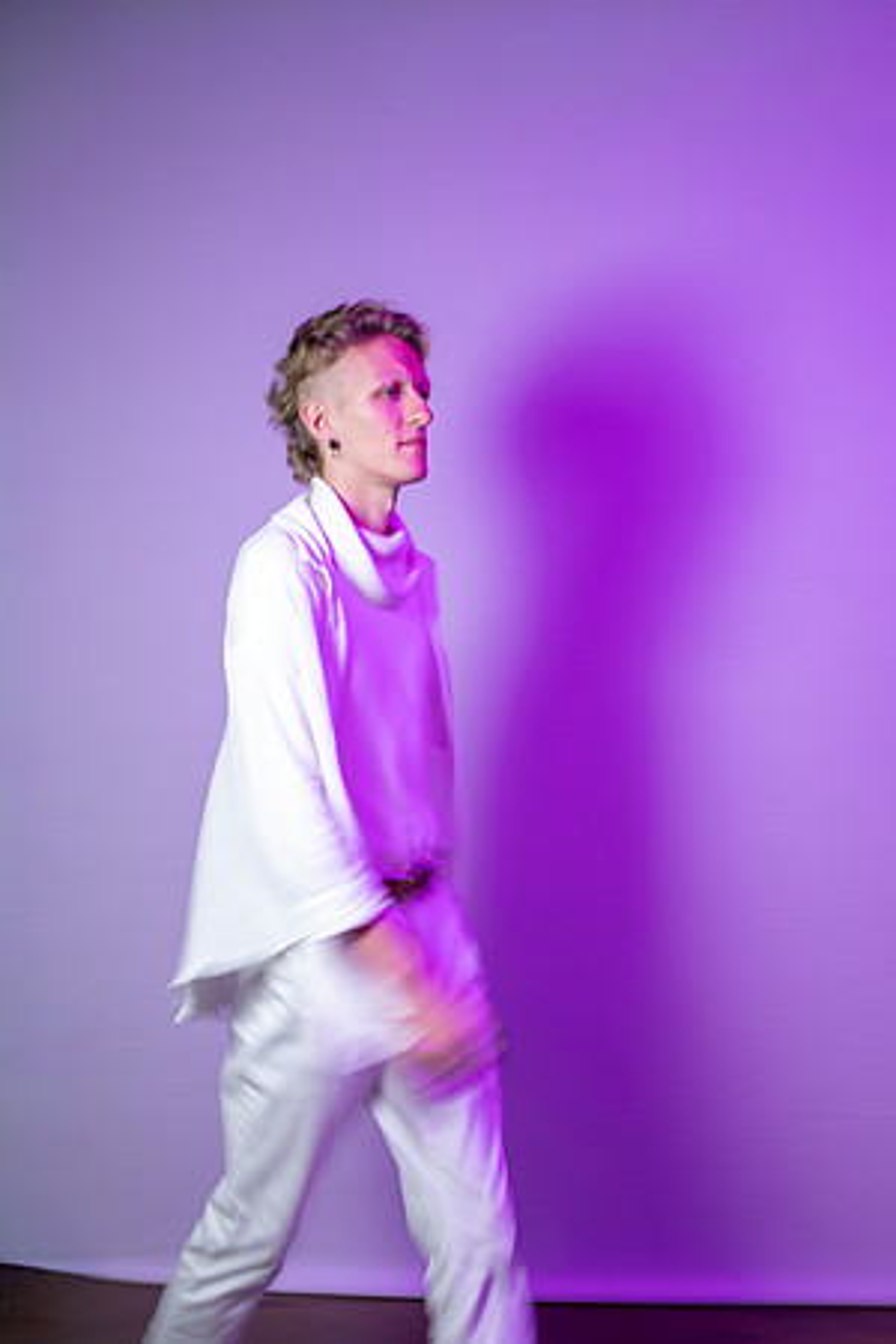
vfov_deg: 39.6
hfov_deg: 27.0
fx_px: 1867
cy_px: 672
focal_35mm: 50
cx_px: 448
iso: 400
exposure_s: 1/10
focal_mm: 50
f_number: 7.1
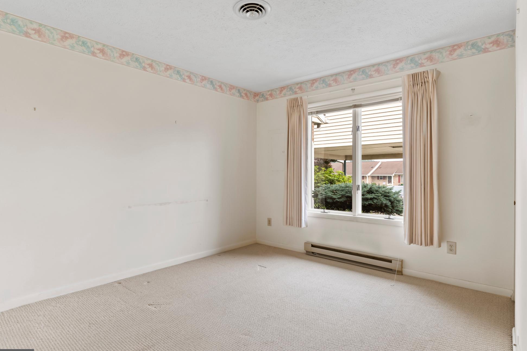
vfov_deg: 64.5
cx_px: 252
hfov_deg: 86.9
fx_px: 278
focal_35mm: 19
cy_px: 184
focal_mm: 18
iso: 500
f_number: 8
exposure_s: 1/8
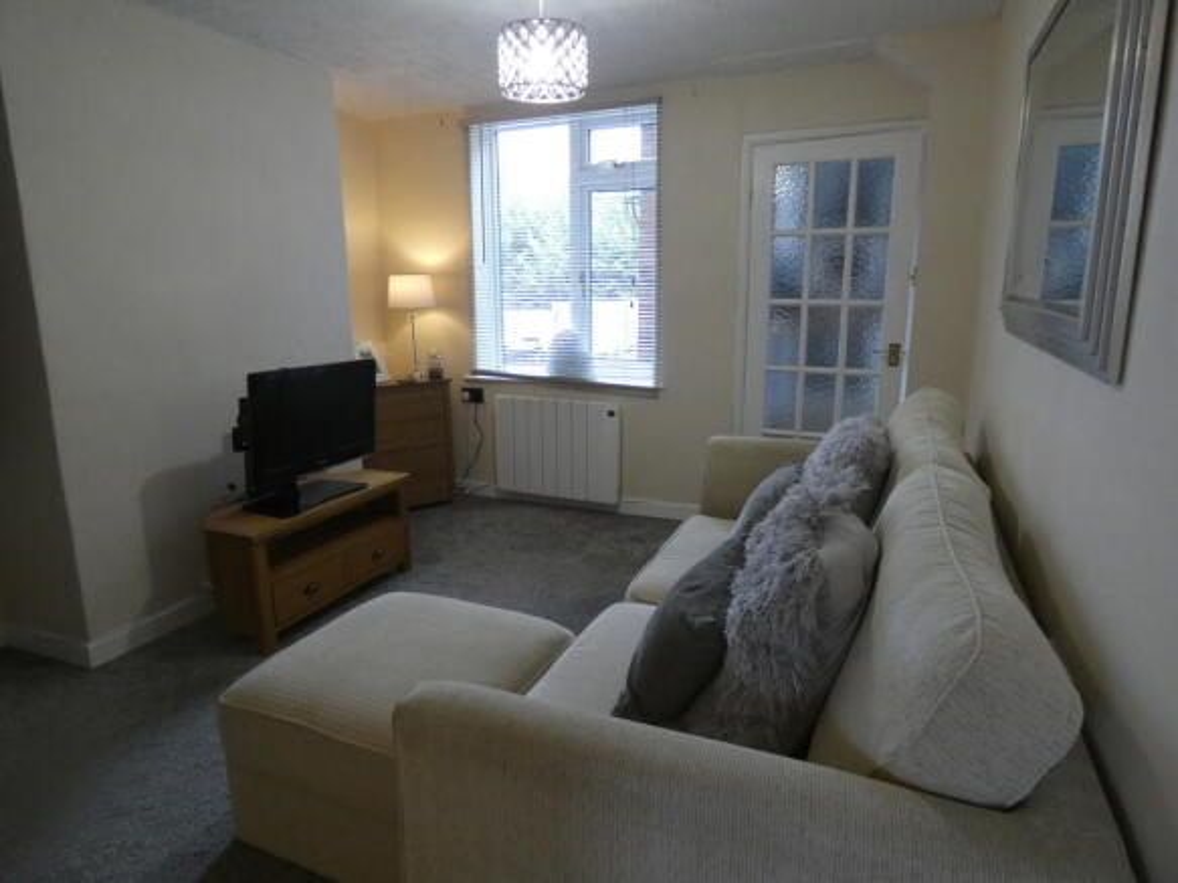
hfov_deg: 81.8
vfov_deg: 66.0
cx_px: 589
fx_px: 680
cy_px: 442
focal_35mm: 20
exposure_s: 1/60
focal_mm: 3.6
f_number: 2.8
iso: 400
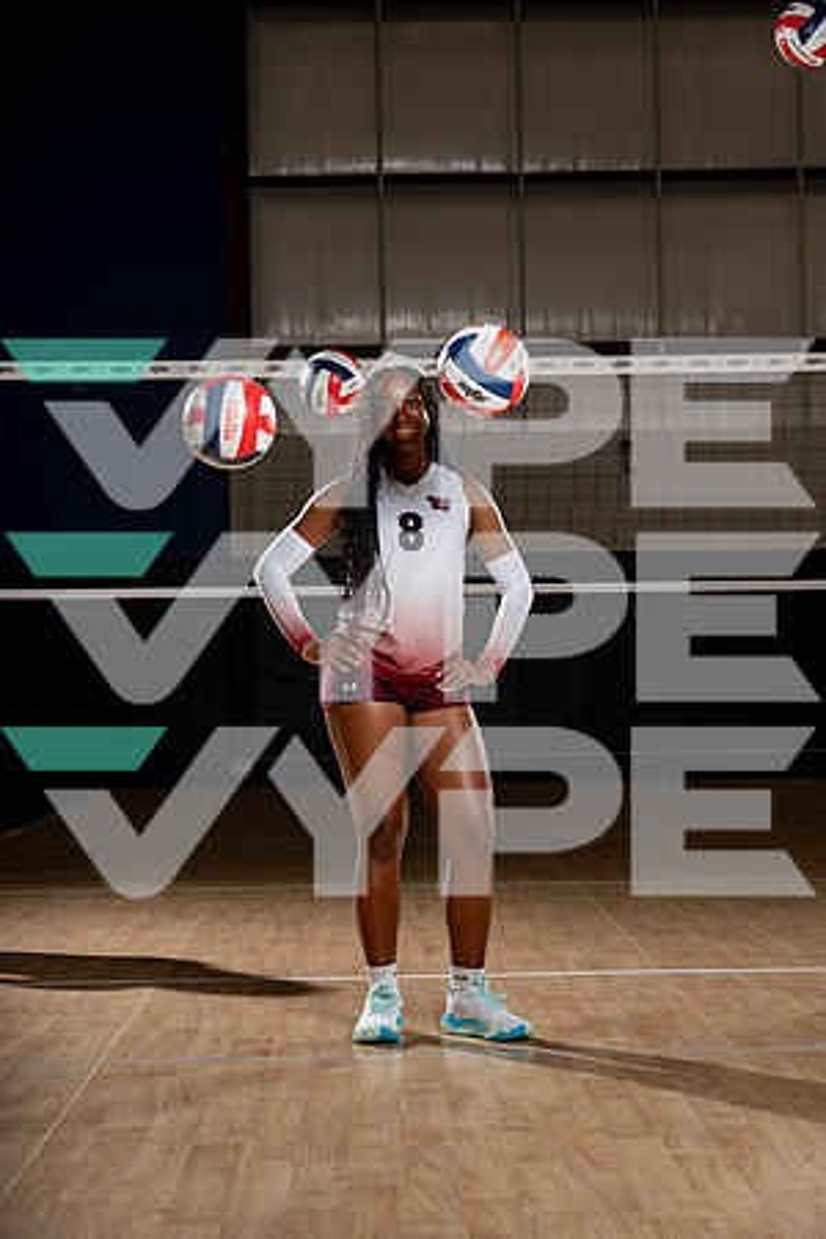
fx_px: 2409
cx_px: 413
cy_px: 620
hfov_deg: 19.5
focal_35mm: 70
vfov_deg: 28.8
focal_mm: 70
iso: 100
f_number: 8
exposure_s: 1/250
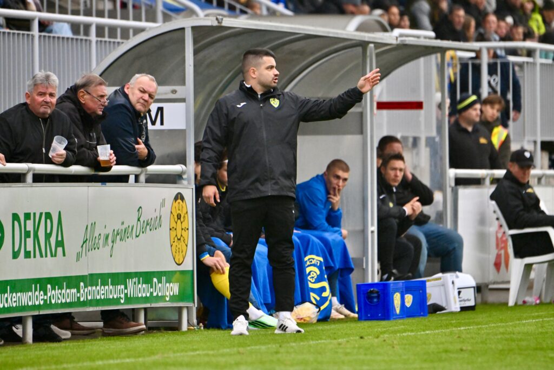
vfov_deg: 3.4
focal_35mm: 400
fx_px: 6156
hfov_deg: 5.2
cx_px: 277
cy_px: 185
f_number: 5.6
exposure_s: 1/1600
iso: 3200
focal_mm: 400
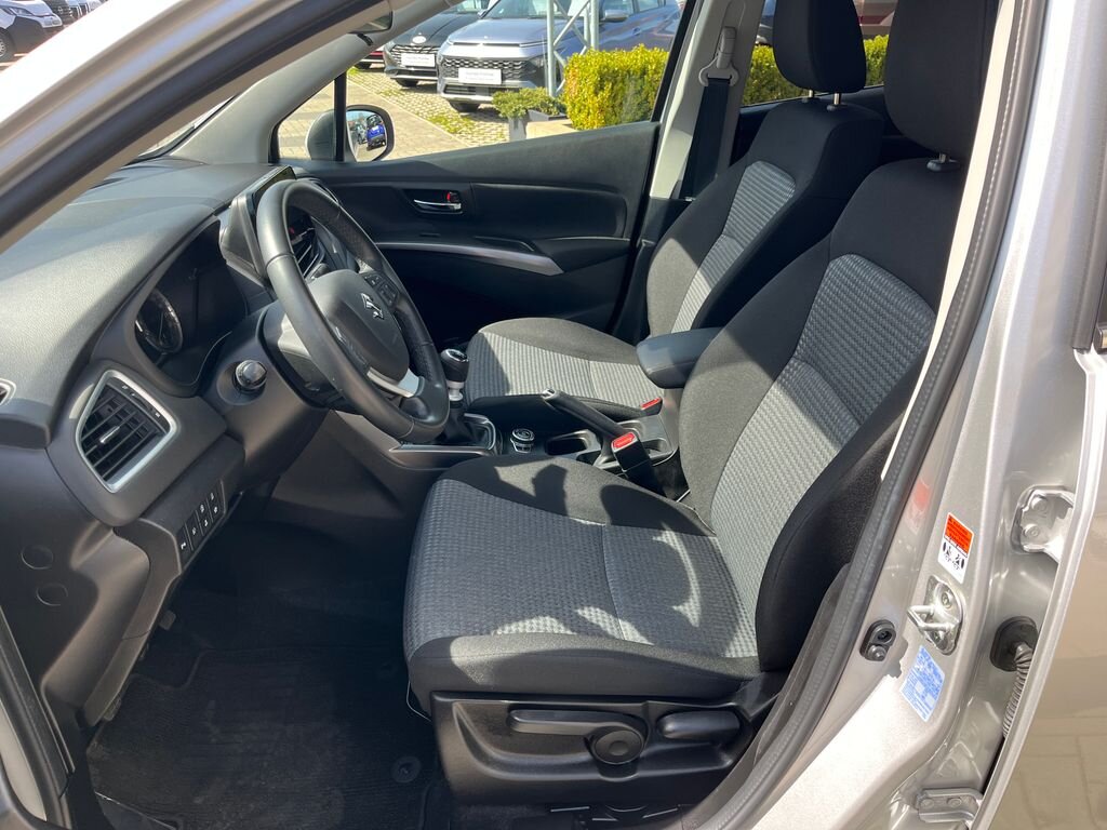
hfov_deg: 67.3
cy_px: 415
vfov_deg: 53.1
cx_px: 554
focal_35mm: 26
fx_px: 831
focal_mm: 5.1
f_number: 1.6
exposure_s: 1/390
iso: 50
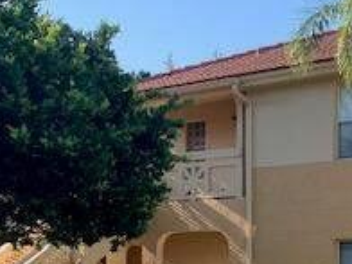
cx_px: 216
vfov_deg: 17.1
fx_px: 864
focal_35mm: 85
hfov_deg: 23.0
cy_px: 244
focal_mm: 4.25
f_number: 1.8
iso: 25
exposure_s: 1/639
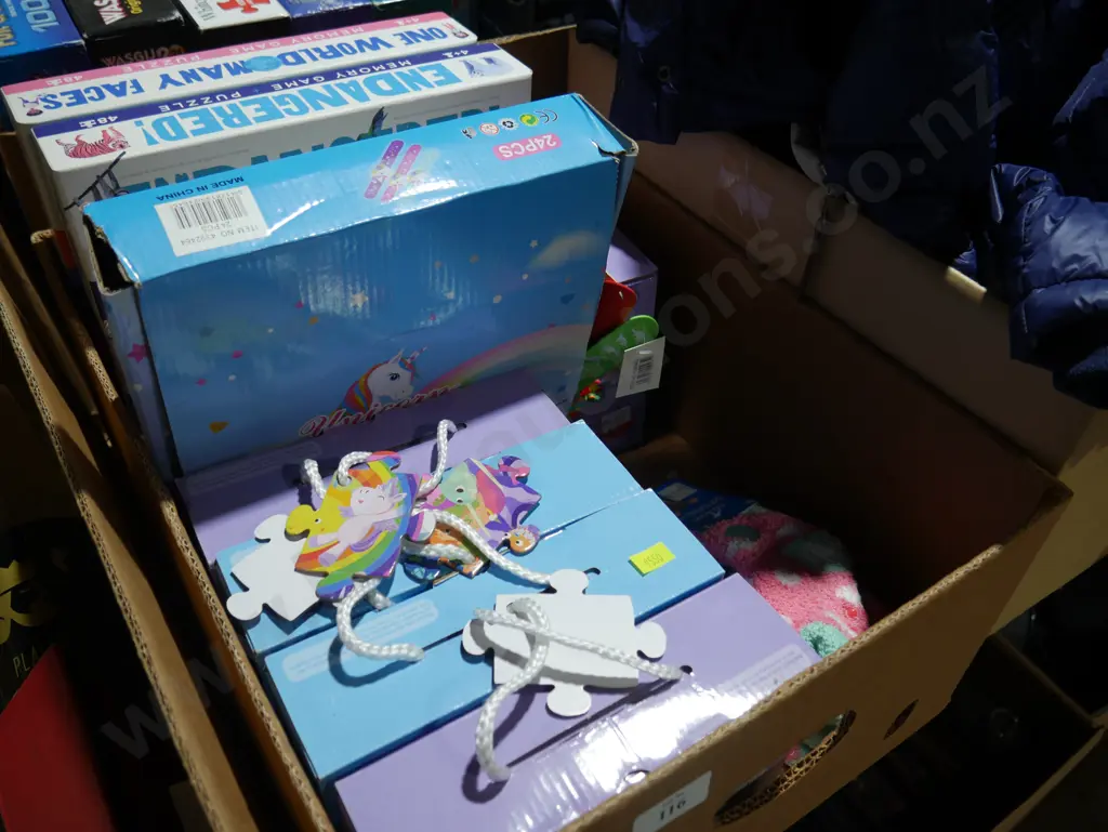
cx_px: 554
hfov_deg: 63.4
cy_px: 416
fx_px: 897
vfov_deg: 49.8
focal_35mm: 28
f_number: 3.5
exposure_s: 1/100
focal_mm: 14
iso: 200
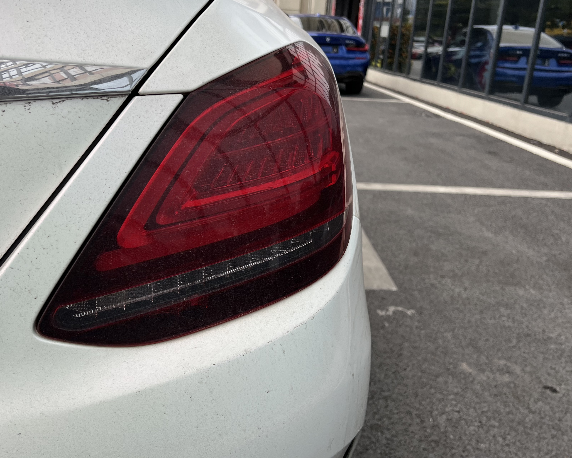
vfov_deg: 45.7
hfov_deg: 55.6
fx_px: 542
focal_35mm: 32
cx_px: 260
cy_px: 205
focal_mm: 5.7
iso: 50
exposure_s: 1/597
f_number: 1.5
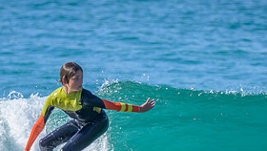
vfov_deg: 0.5
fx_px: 16884
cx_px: 91
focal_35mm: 2383
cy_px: 117
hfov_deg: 0.9
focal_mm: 800
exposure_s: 1/2000
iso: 450
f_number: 6.3
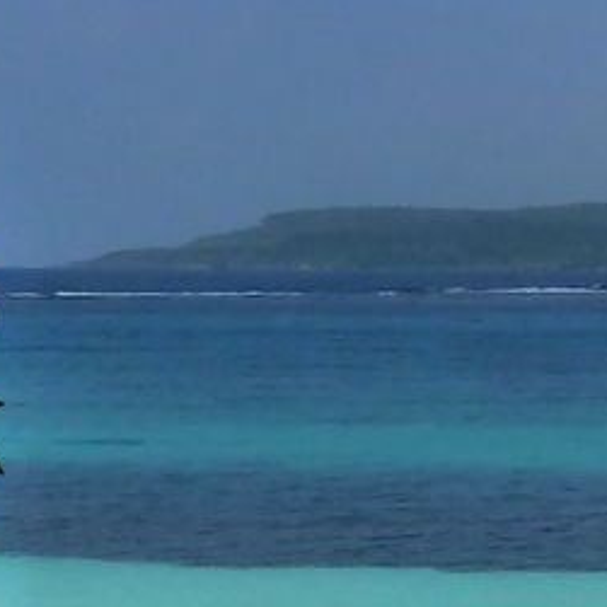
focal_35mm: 180
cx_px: 1359
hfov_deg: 8.9
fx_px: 3571
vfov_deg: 9.6
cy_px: 706
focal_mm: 5.3
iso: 200
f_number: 5.6
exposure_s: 1/640
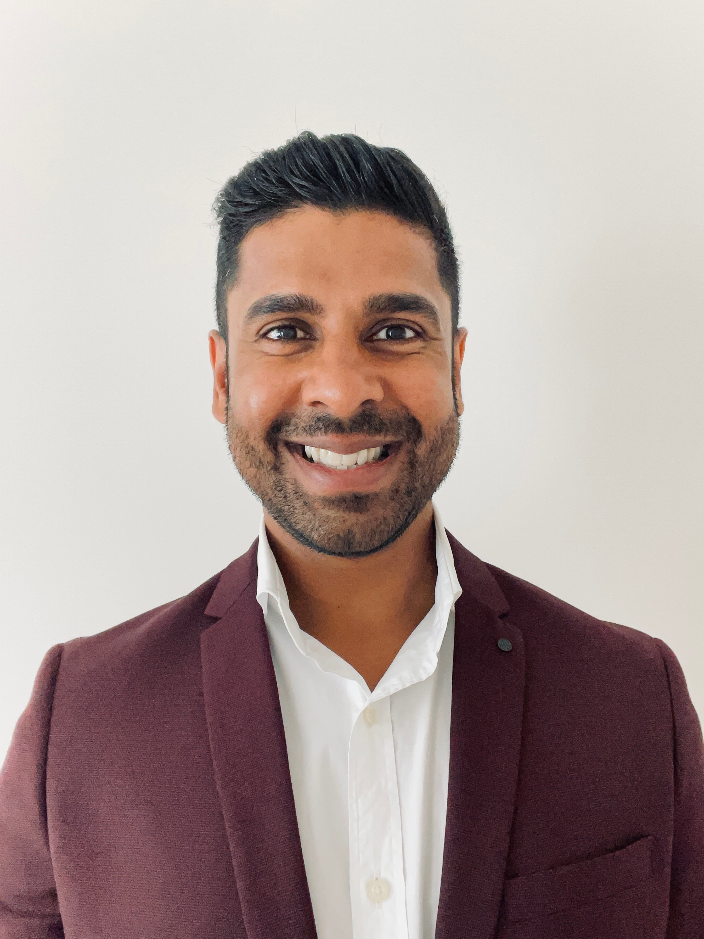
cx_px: 352
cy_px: 470
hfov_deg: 46.8
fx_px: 813
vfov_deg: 60.0
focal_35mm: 30
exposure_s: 1/48
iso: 400
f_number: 2.2
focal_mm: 2.71
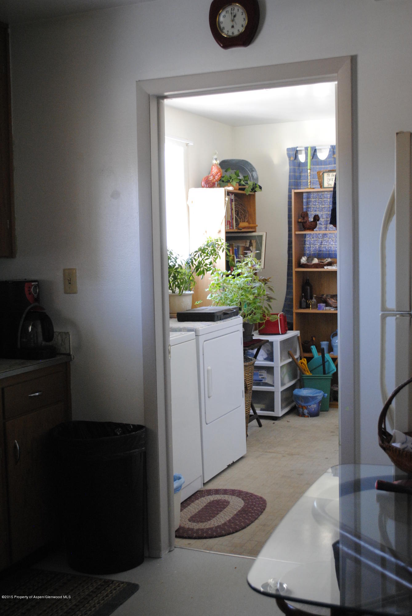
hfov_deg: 29.9
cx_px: 206
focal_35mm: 45
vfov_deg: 43.6
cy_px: 308
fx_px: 770
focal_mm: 30
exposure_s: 1/30
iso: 900
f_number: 4.5
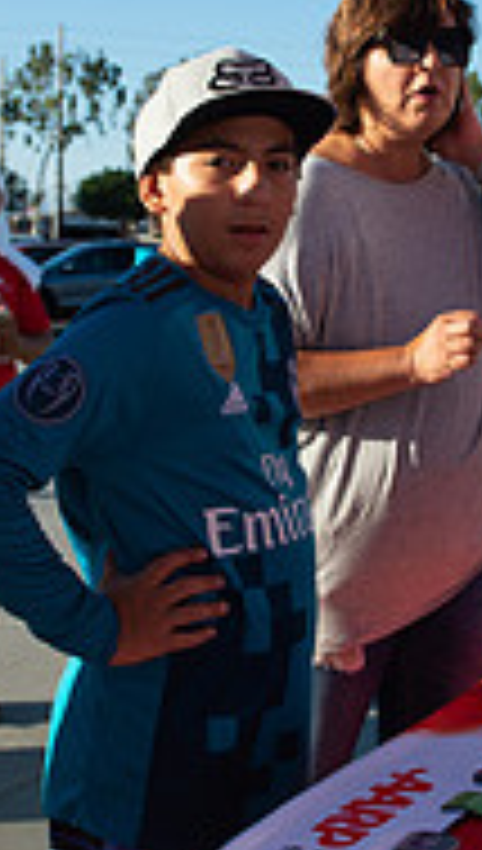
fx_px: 1741
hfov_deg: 15.7
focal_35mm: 77
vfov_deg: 27.4
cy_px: 353
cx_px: 378
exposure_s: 1/1250
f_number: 4.5
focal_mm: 24
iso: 200
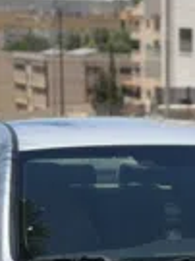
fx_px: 1068
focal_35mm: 142
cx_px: 239
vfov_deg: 13.3
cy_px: 360
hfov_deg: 10.3
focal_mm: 6.76
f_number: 1.78
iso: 64
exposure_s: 1/5208
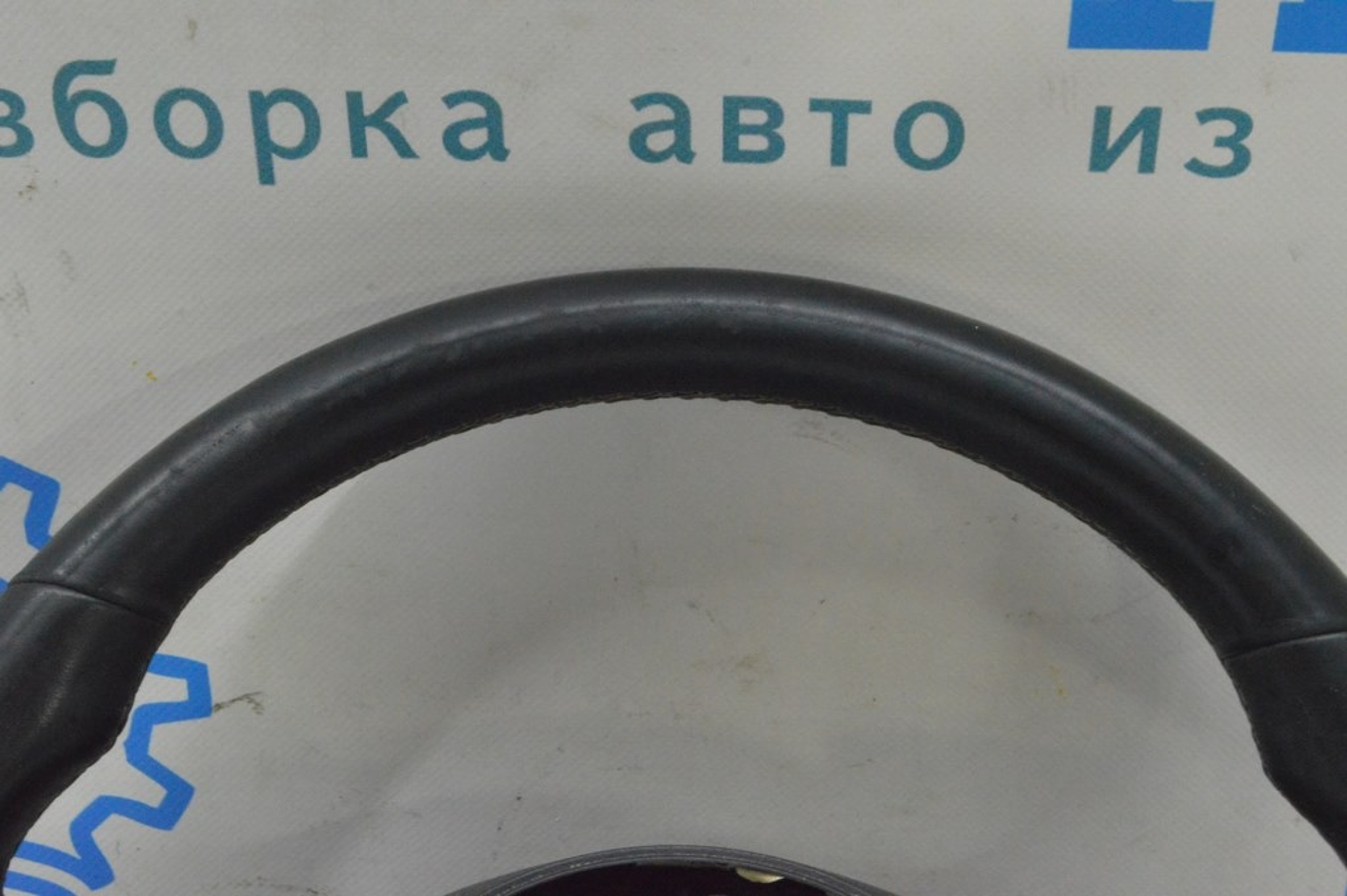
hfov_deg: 29.9
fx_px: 2524
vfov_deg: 20.1
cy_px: 448
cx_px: 674
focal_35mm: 68
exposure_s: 1/20
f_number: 20
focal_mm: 45
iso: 6400
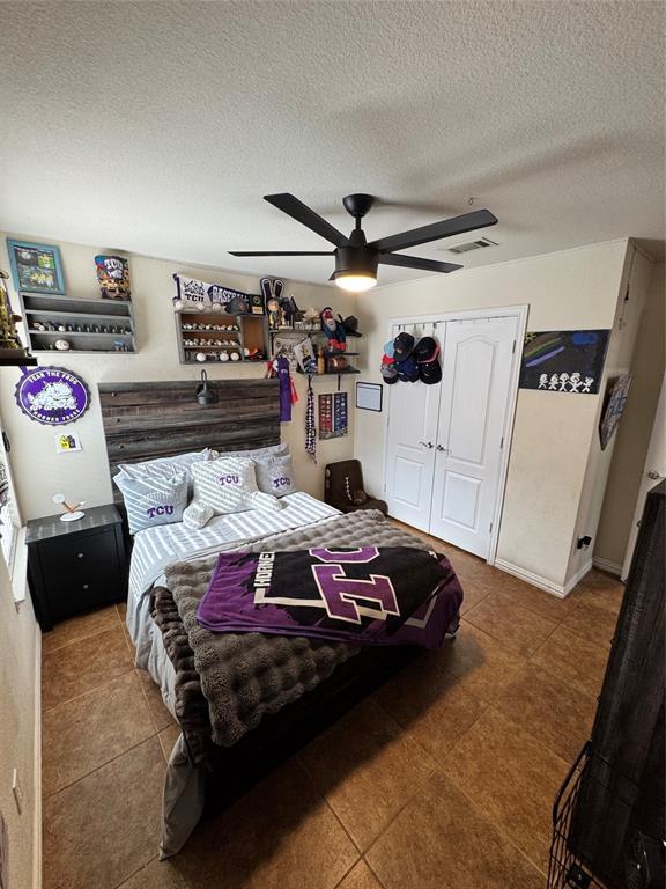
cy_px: 444
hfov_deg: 85.7
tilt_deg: -14.1
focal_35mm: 14
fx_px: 359
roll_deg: -0.6
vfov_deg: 102.1
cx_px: 333
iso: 160
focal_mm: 2.22
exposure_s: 1/120
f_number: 2.2
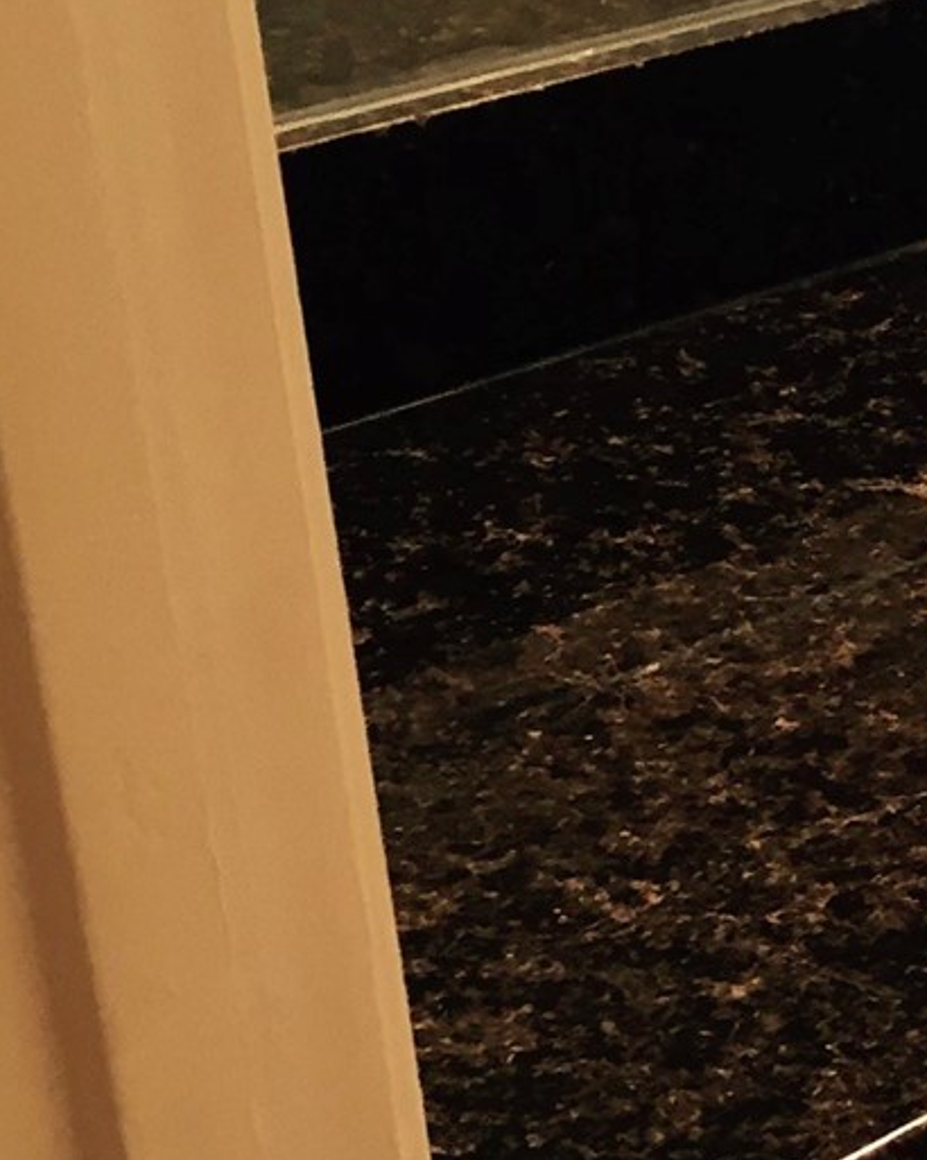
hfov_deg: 12.0
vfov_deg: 16.9
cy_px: 880
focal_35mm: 113
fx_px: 3878
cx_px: 1899
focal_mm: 4.15
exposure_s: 1/30
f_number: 2.2
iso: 64
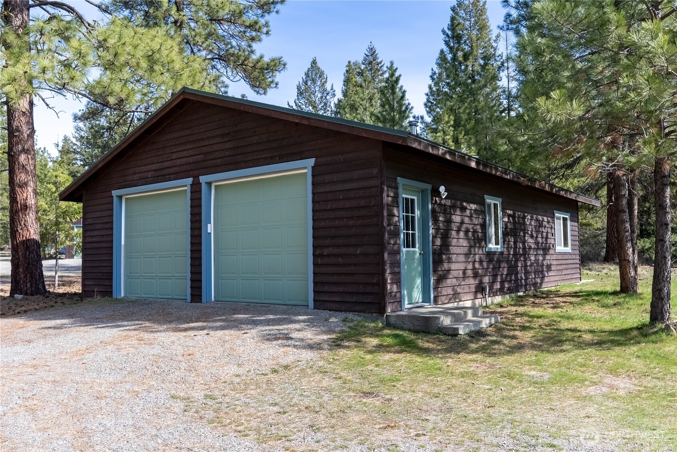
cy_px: 226
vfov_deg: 46.0
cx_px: 338
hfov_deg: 64.9
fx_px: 532
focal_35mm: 28
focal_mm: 28.3
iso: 100
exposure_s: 1/3200
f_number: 8
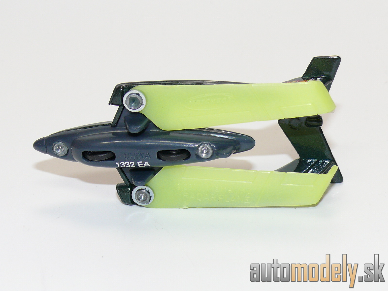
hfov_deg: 19.3
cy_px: 146
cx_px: 194
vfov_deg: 14.5
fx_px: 1143
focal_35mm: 102
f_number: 4
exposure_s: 1/30
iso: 100
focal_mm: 13.3
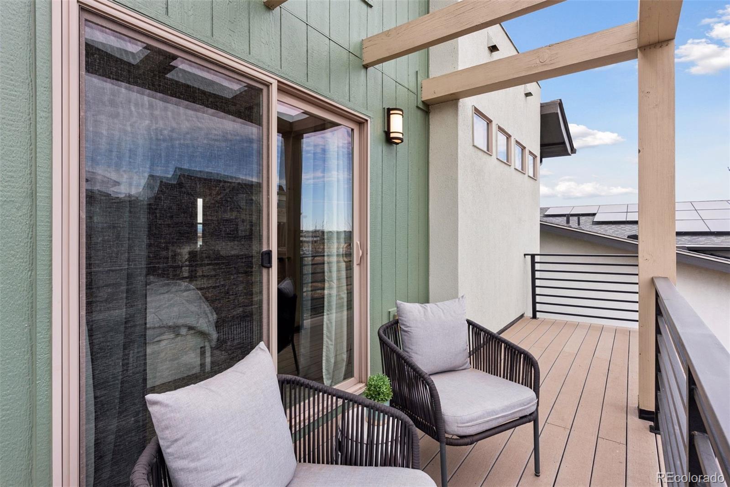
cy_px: 244
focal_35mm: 18
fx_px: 365
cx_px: 365
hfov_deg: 90.0
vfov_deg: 67.4
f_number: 9
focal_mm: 18
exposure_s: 1/250
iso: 400
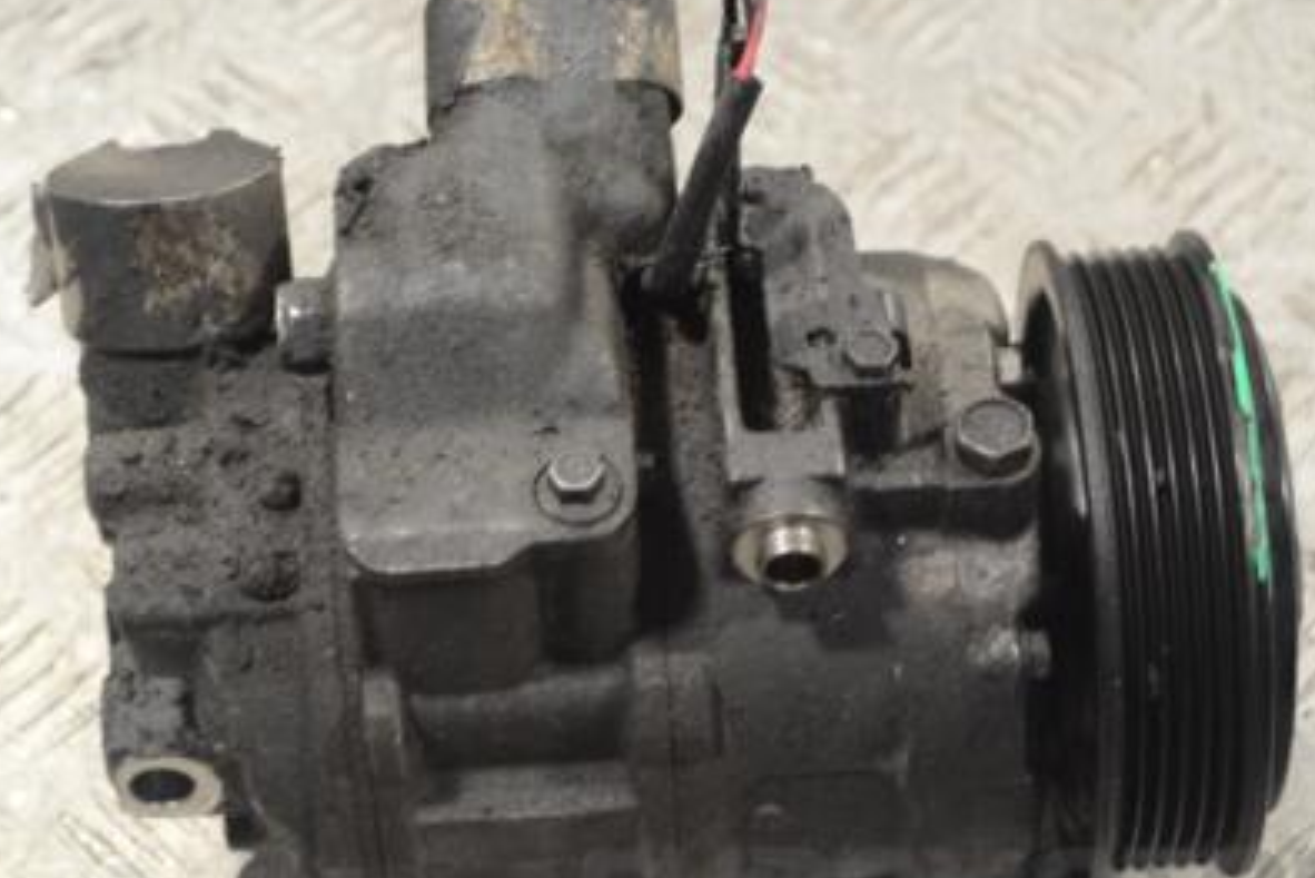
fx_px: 3508
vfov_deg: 14.3
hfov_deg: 21.2
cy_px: 454
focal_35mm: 96
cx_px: 521
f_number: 5.3
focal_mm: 42
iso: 320
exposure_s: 1/30
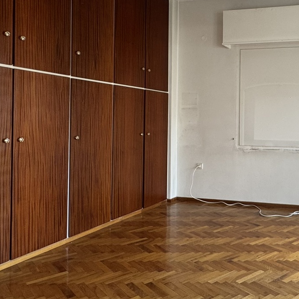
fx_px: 332
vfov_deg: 48.2
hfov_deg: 43.6
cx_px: 277
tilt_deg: +0.3
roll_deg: -0.1
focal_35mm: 34
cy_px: 124
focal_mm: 2.22
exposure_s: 1/99
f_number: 2.2
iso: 80
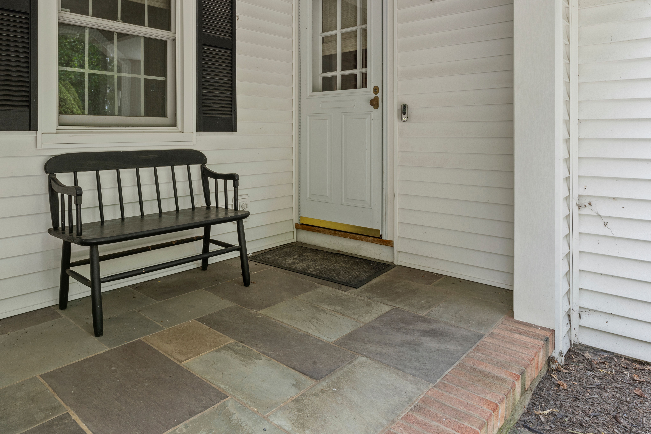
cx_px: 230
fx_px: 434
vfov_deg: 51.6
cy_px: 126
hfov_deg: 72.1
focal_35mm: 24
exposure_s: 1/4
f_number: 9
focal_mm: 16
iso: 160
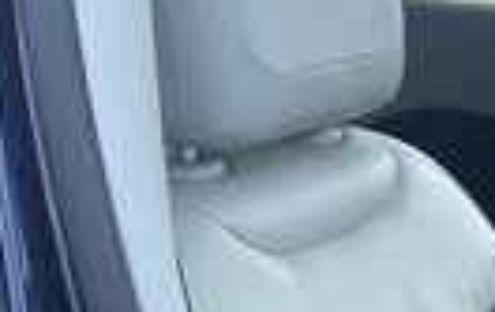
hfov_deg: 20.1
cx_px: 671
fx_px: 1257
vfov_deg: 13.5
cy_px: 432
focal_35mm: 93
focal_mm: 3
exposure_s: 1/215
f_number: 1.8
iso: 20
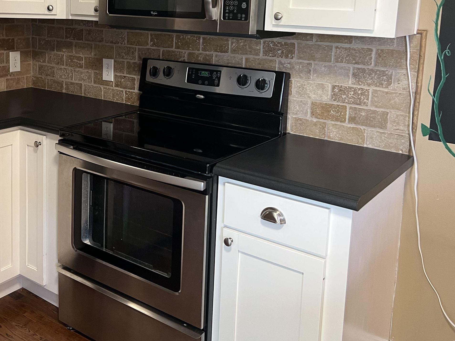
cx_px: 114
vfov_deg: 33.5
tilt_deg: -8.9
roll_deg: -0.8
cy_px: 77
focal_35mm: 42
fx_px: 552
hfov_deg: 43.4
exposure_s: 1/60
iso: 125
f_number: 1.5
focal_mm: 5.7
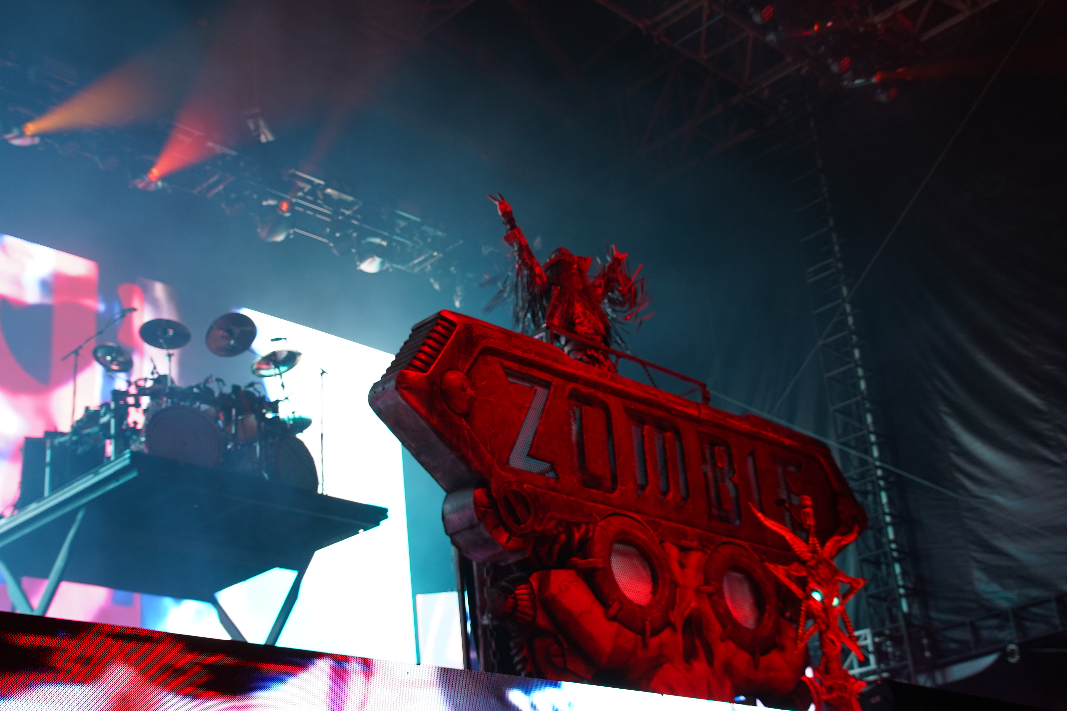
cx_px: 534
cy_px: 356
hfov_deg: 40.3
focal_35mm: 49
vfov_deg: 27.5
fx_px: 1452
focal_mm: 49
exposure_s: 1/125
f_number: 4
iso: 640
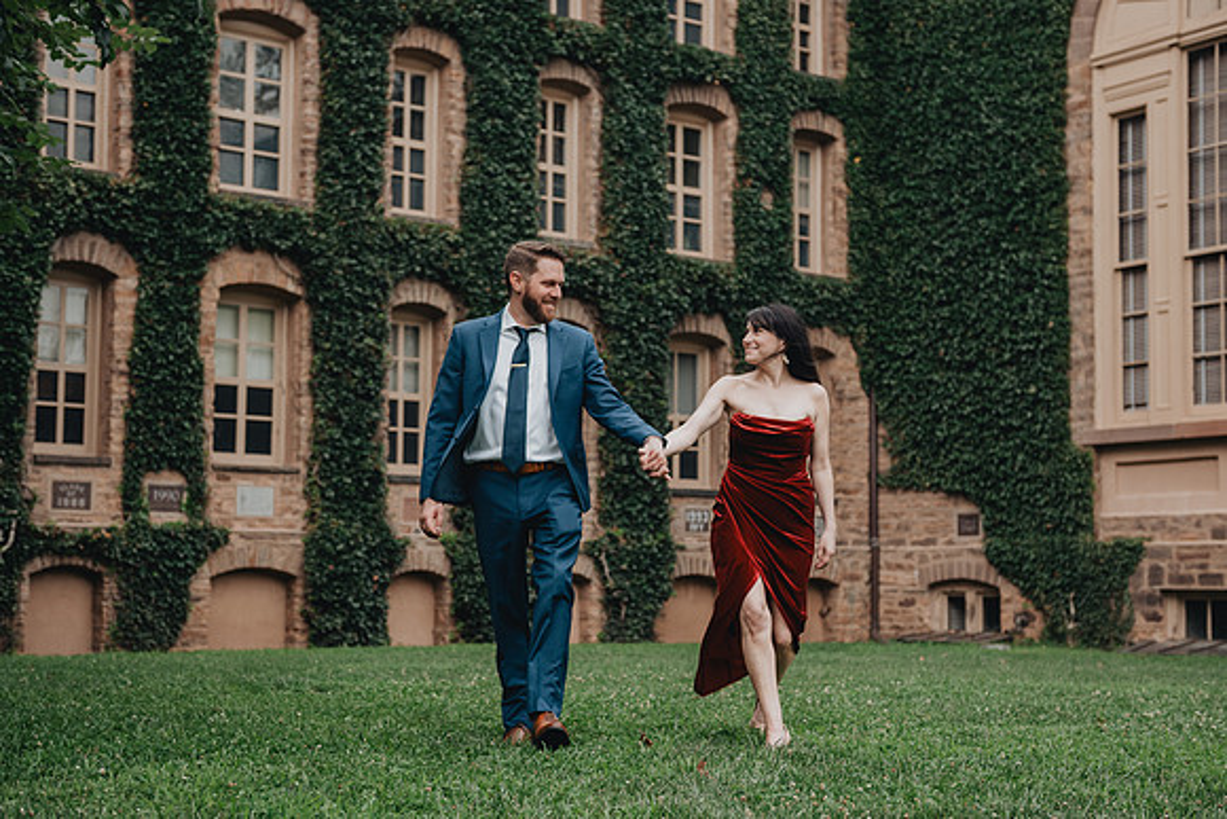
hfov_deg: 36.0
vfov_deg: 24.5
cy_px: 434
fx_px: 1886
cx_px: 614
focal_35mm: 55
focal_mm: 50
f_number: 3.2
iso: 400
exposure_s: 1/640
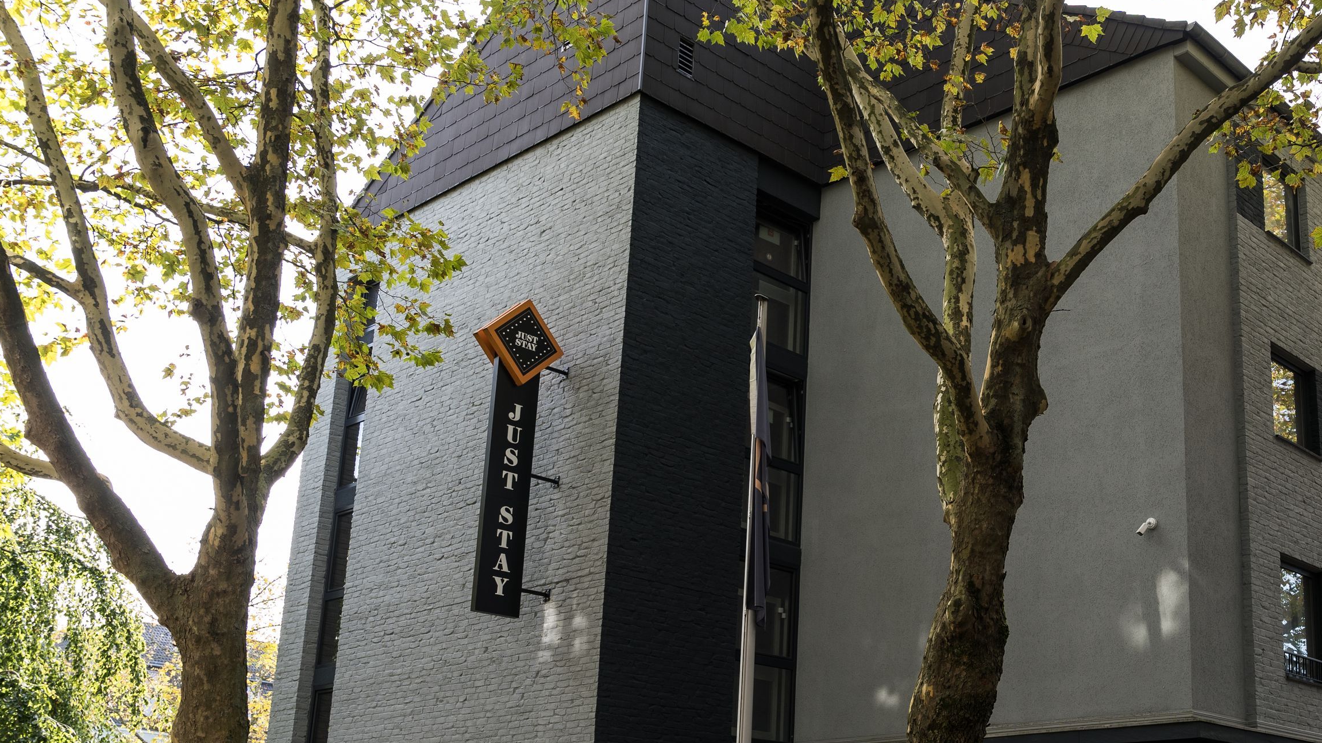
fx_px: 1472
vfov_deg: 28.1
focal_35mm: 42
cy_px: 520
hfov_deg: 47.0
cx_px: 949
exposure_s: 1/125
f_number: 4
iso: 100
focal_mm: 24
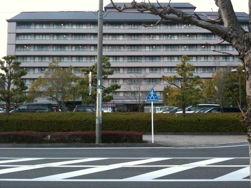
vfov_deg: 40.7
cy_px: 94
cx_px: 126
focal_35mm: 35
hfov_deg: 52.6
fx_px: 254
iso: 125
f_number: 2.8
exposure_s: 1/120
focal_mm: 3.85
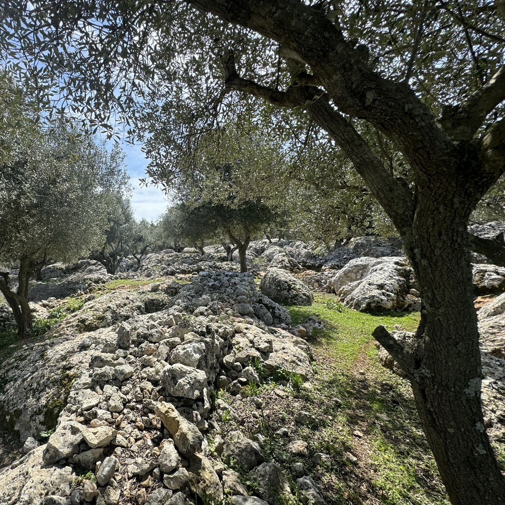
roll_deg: -1.1
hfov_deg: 80.9
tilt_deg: -2.8
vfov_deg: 84.0
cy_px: 254
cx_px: 165
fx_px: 281
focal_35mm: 17
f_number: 2.2
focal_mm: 2.22
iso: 40
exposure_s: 1/944
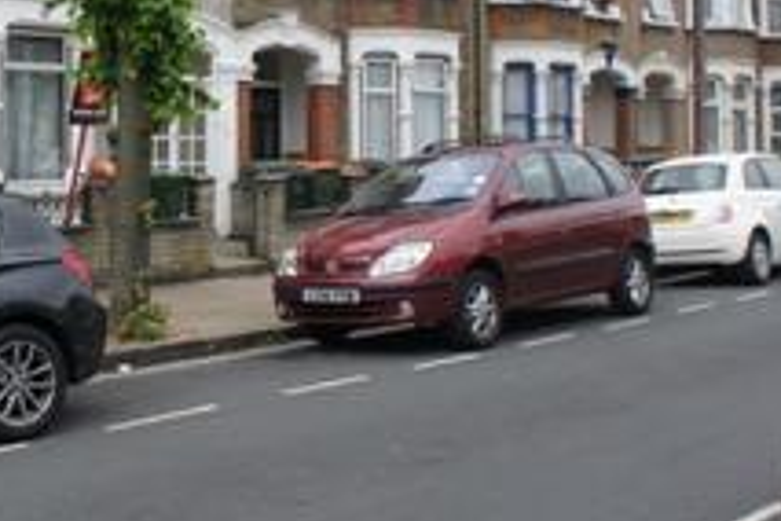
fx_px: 1562
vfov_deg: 18.7
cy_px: 70
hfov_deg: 27.7
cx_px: 209
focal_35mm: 72
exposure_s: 1/320
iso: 200
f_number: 6.3
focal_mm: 16
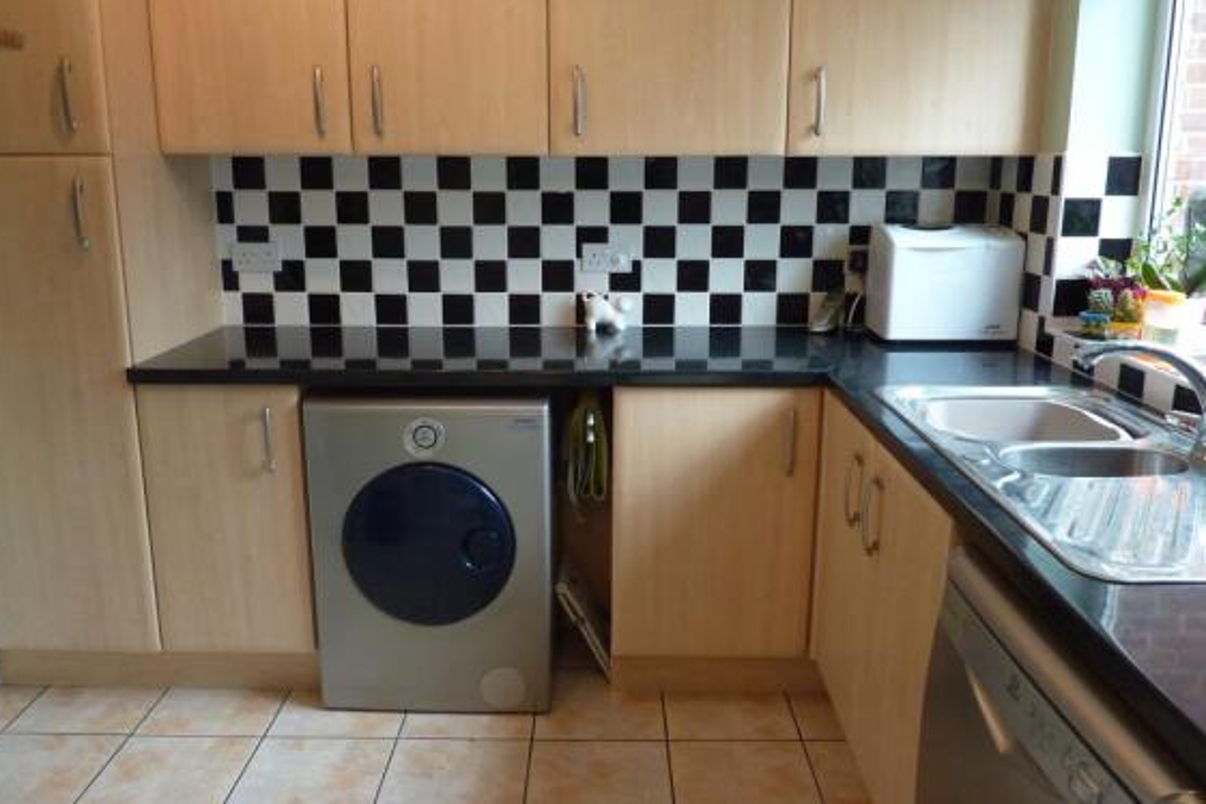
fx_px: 904
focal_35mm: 27
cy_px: 362
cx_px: 594
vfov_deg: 47.9
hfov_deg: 67.4
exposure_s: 1/30
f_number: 3.3
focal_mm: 4.1
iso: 200
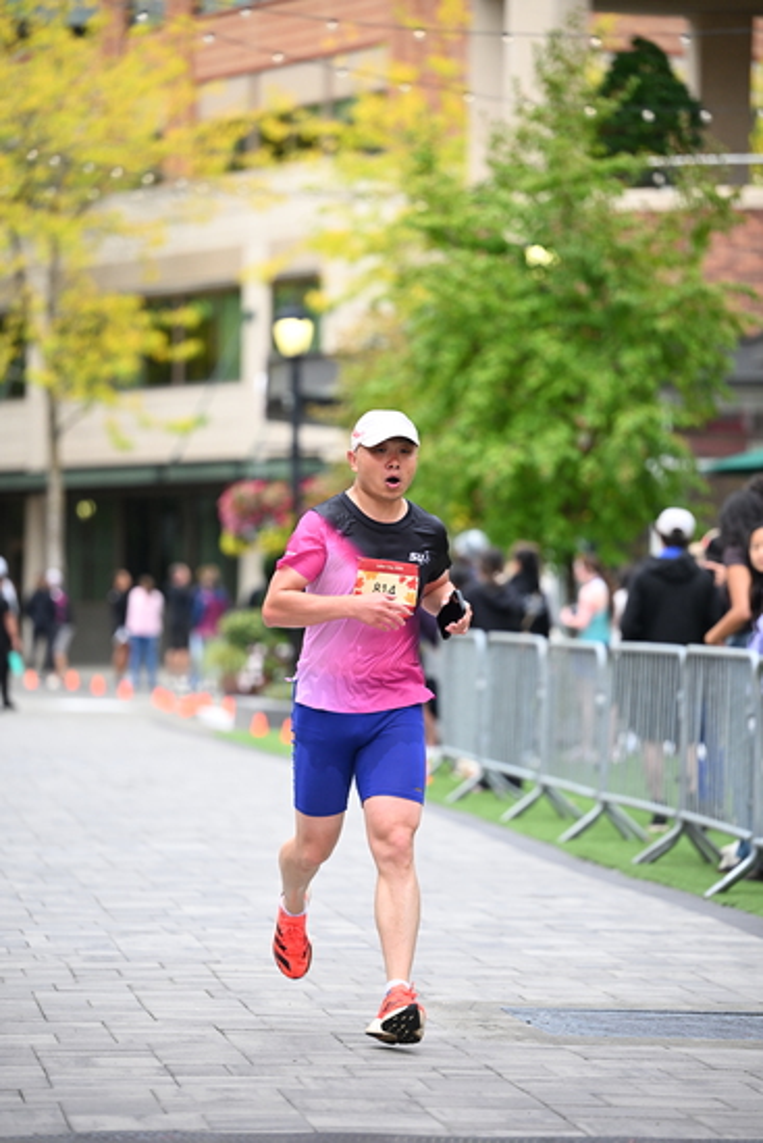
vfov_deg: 13.7
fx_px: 4765
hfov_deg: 9.2
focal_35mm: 150
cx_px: 382
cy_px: 572
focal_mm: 150
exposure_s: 1/2000
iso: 1000
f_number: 2.8
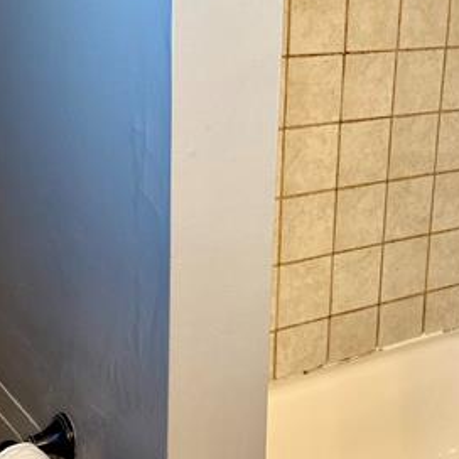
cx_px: 263
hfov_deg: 28.6
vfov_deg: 28.5
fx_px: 900
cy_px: 162
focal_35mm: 60
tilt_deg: -11.5
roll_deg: -0.5
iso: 200
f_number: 1.78
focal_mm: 6.76
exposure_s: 1/60
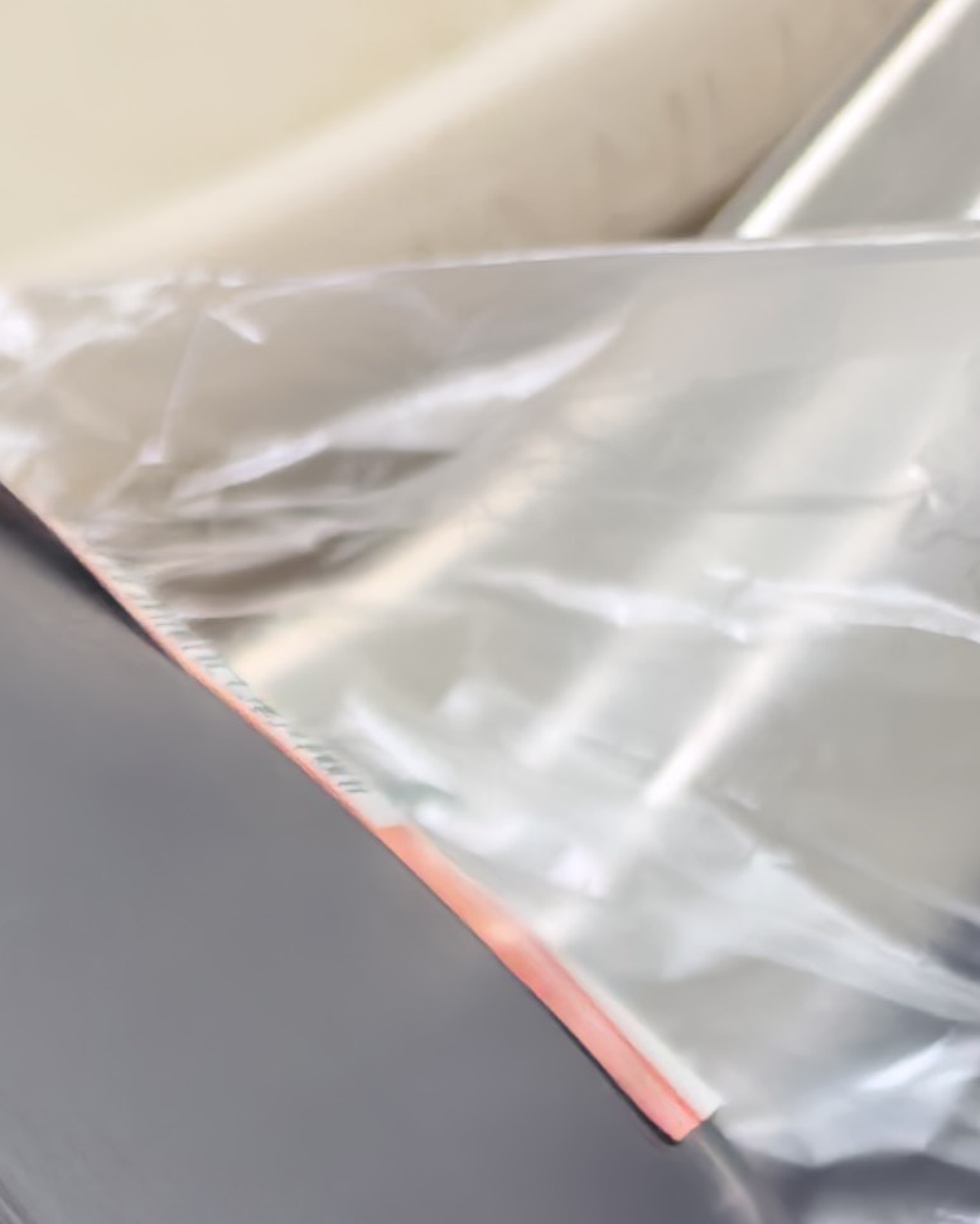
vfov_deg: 12.2
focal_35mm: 139
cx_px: -1613
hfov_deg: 9.5
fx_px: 5039
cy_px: 2501
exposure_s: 1/100
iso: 160
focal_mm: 6.98
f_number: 2
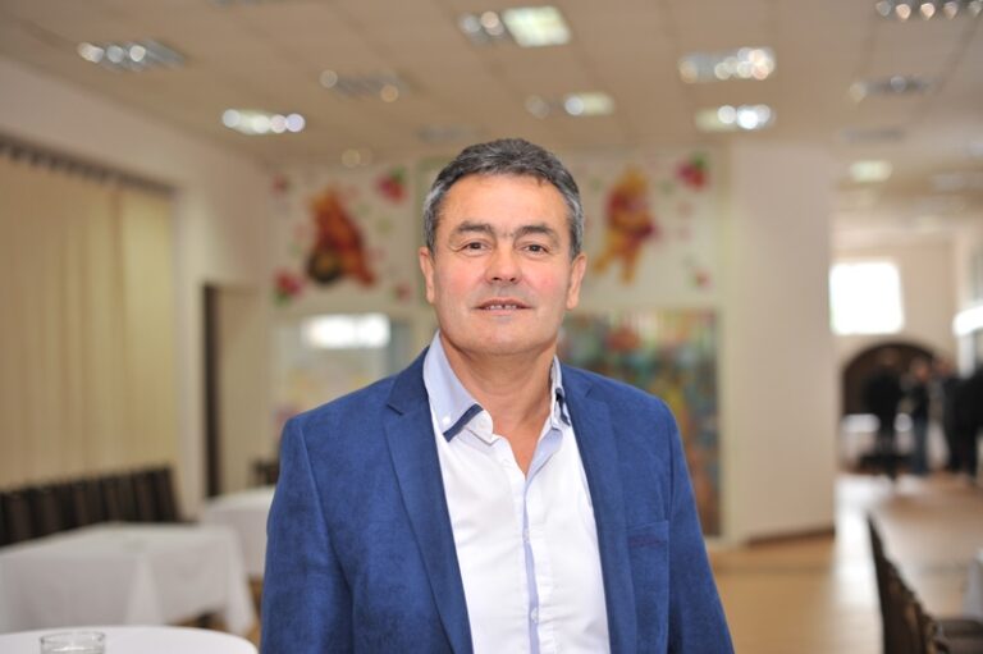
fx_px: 1364
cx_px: 492
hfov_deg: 39.6
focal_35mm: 50
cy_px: 327
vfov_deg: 27.0
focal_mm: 50
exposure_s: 1/80
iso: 400
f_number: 2.2
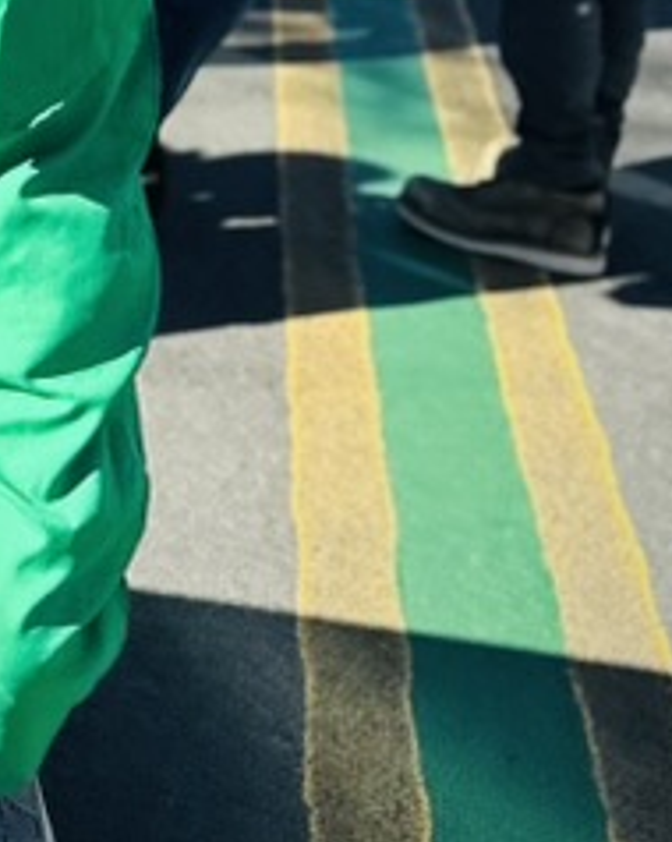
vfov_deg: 16.7
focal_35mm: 101
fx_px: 2514
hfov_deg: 13.2
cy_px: -538
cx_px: -661
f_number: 1.78
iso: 80
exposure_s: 1/4184
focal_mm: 6.86
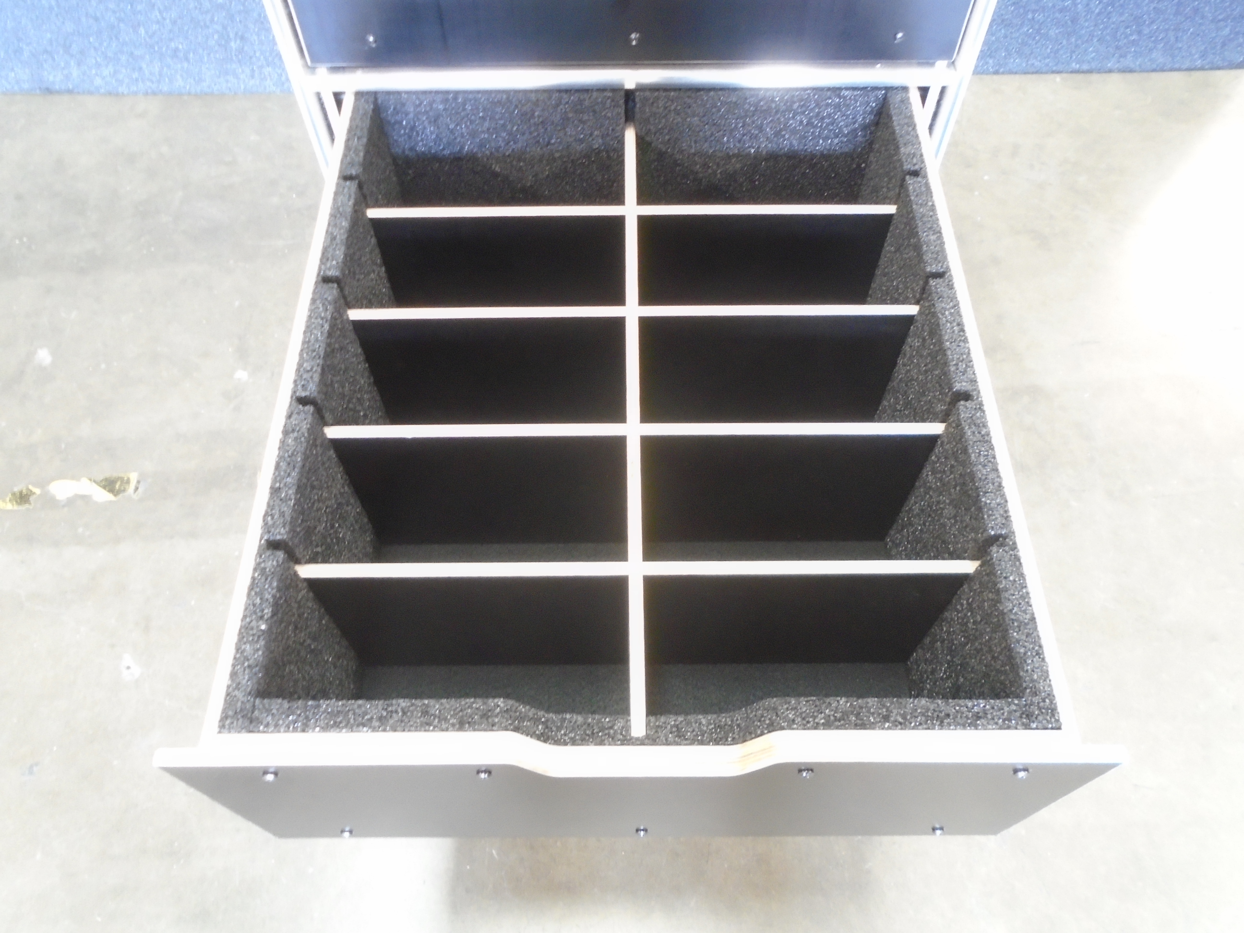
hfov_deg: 67.3
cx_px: 622
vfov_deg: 53.1
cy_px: 466
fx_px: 934
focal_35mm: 26
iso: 400
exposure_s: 1/6
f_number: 3.2
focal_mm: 4.6
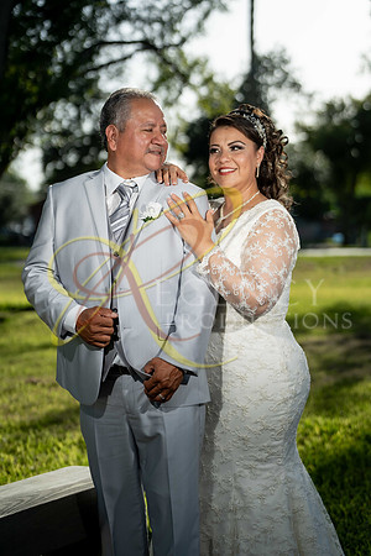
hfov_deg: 19.2
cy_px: 278
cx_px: 186
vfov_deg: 28.5
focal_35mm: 71
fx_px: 1097
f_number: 2.5
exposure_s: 1/3200
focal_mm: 71
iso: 160
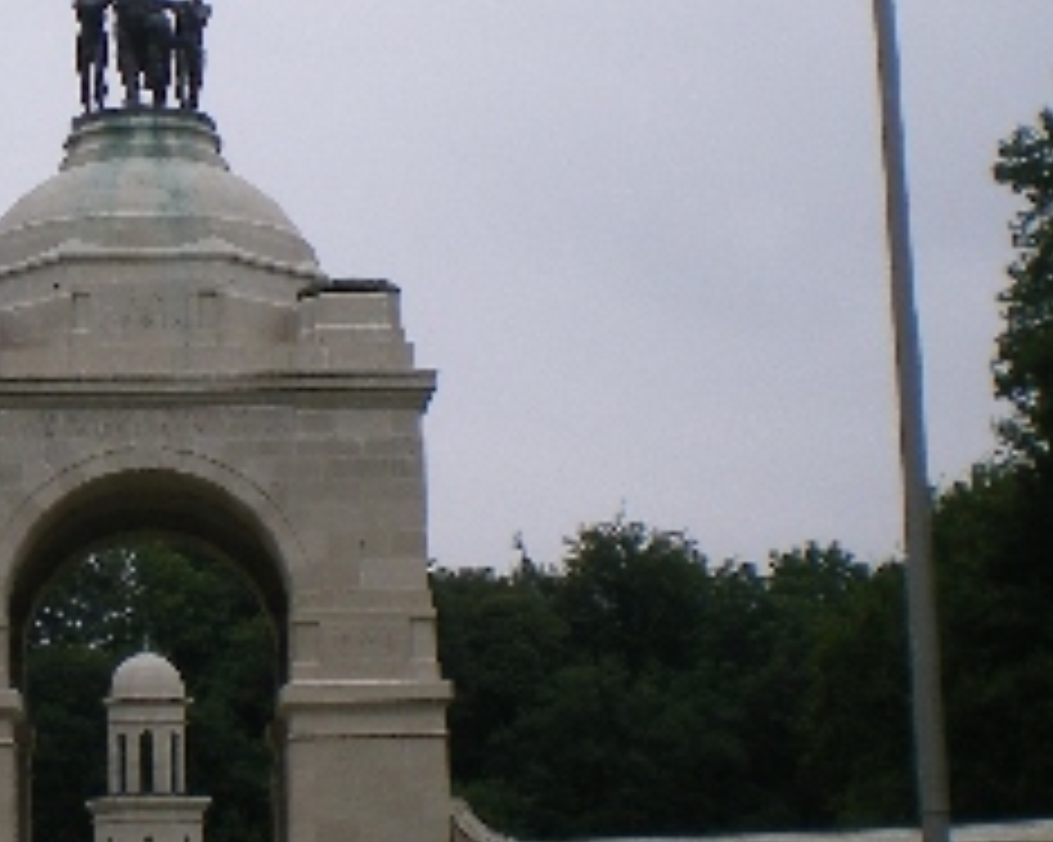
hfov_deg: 19.9
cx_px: 184
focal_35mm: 95
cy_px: 266
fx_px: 2959
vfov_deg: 16.1
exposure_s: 1/400
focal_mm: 6.3
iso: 64
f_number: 4.6
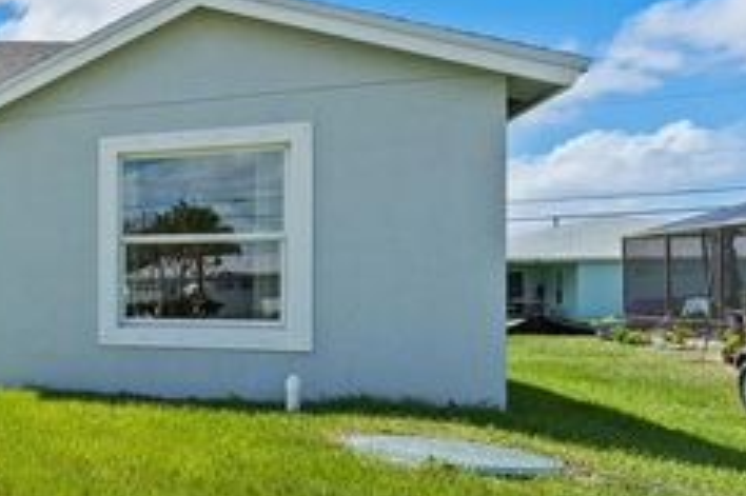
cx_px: -247
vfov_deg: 35.0
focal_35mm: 38
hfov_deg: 34.2
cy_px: 270
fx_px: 787
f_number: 9
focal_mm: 14
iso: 250
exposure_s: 1/640
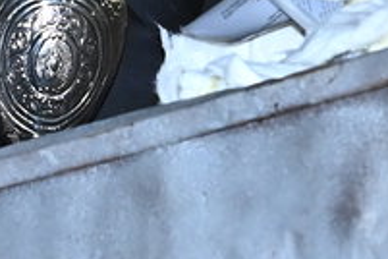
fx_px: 9150
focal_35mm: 849
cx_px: 218
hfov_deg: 2.4
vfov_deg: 1.6
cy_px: -185
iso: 2000
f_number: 7.1
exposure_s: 1/200
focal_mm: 122
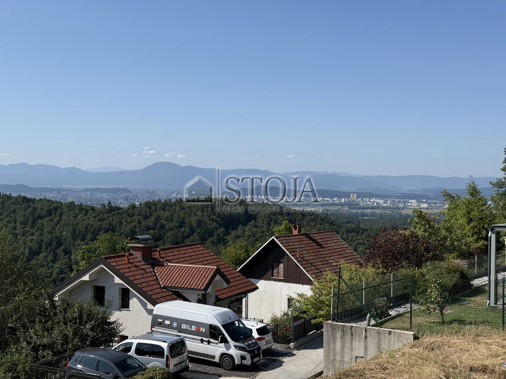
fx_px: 702
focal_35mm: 48
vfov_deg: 30.3
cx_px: 253
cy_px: 190
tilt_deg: -0.3
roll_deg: +0.8
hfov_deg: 39.7
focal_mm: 6.76
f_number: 1.78
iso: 64
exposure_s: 1/6536
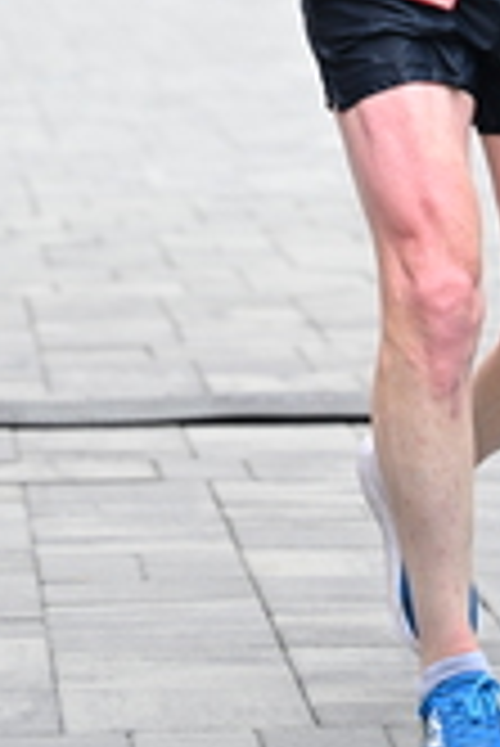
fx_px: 5239
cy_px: -378
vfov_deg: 8.0
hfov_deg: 5.5
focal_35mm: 252
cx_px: 403
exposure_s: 1/2000
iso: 800
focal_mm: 76
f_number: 2.8
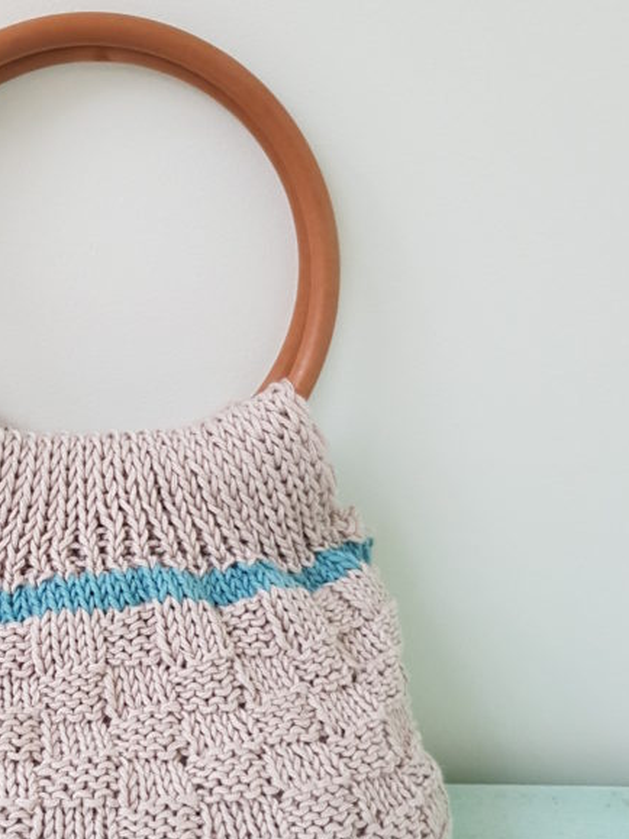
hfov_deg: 30.5
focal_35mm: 46
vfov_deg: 40.3
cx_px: 100
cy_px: 614
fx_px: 1115
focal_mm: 4.2
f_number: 1.7
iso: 200
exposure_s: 1/50
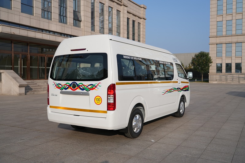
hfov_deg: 55.8
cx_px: 122
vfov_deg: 38.9
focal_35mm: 34
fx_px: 231
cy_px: 82
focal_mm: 34
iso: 100
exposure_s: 1/1250
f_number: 4
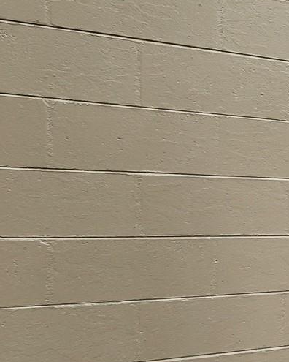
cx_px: 537
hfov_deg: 21.3
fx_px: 438
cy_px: 200
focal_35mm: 41
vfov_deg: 44.7
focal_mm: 2.2
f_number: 2.2
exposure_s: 1/1102
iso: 50
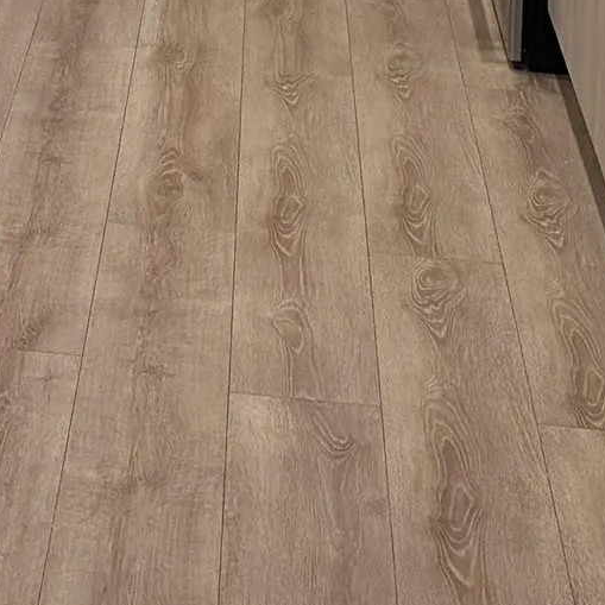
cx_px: -101
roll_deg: -1.5
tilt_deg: -3.0
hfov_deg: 13.3
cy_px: -594
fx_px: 2531
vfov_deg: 12.1
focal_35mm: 128
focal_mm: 6.76
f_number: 1.78
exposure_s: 1/120
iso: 250
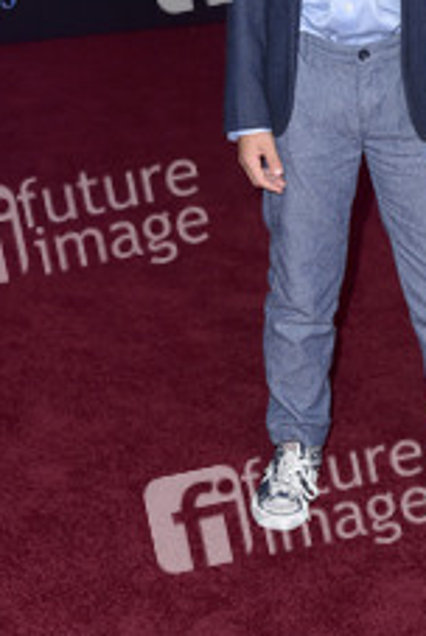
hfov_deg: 13.4
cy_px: 87
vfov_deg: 19.7
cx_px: 371
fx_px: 1805
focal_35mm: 102
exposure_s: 1/250
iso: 400
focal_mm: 58
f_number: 6.3
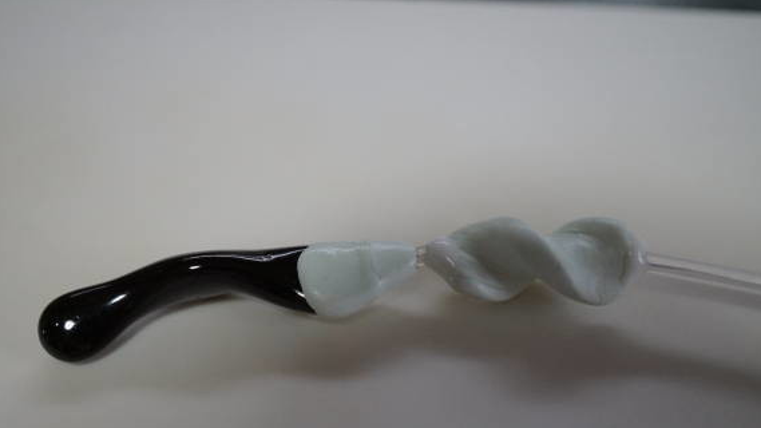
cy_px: 279
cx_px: 360
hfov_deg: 39.2
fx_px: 1069
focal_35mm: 53
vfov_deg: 22.6
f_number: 4
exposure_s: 1/160
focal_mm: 30
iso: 2000
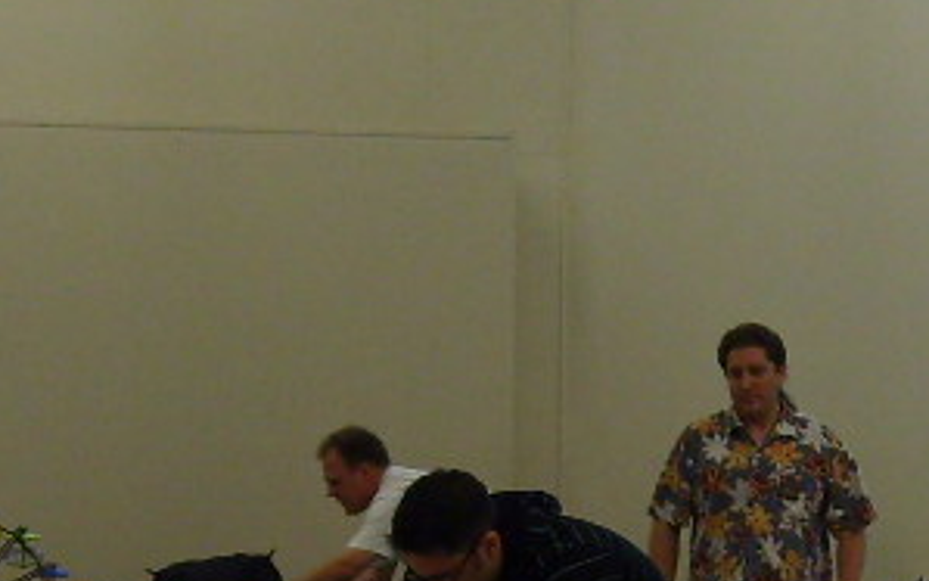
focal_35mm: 127
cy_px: 699
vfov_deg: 10.2
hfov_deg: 16.3
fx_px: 3216
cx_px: 739
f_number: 2.8
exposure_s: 1/30
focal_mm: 5.8
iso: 100
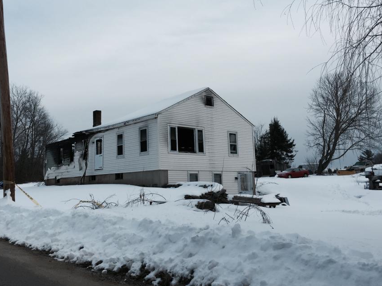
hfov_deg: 52.4
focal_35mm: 35
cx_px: 162
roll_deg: +1.0
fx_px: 386
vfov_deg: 40.6
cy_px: 126
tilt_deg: +8.6
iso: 32
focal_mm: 4.15
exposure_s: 1/807
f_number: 2.2
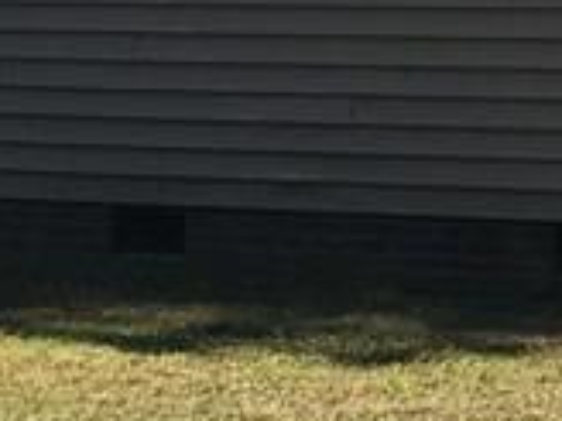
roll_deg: -1.1
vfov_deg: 8.2
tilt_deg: +1.6
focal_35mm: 181
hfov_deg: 9.3
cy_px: 34
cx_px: 1501
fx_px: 2939
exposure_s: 1/1221
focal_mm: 4.15
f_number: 2.2
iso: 25
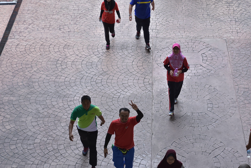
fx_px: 586
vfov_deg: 16.3
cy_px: 84
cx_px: 126
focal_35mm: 84
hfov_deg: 24.2
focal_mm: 56
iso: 400
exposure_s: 1/320
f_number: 4.5
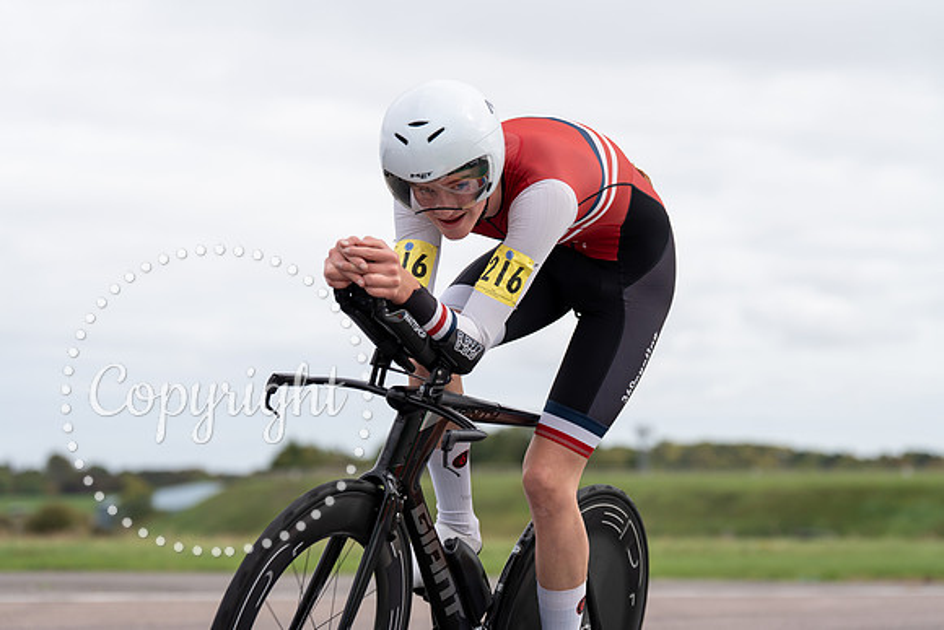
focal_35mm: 101
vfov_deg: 13.6
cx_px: 472
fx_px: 2649
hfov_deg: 20.2
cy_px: 315
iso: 125
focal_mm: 101
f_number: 3.5
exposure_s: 1/1000
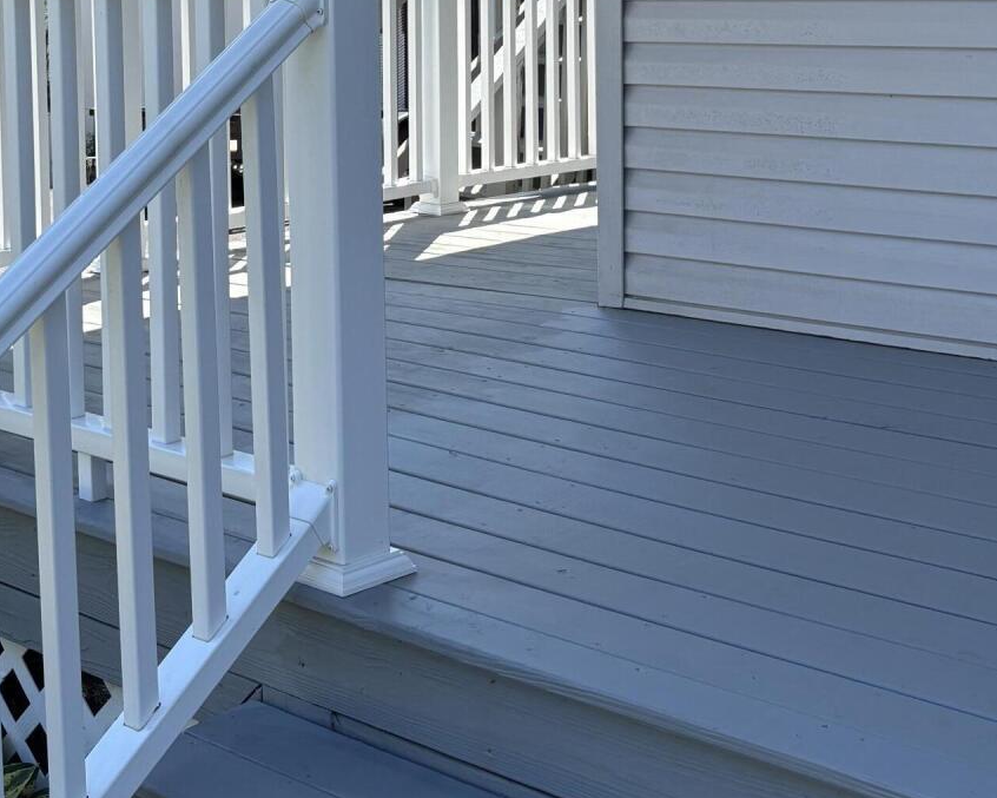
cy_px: 55
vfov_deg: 24.5
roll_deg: +0.5
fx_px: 1771
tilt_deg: -2.8
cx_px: 334
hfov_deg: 31.2
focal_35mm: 60
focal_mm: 5.96
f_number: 1.6
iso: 50
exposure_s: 1/1047
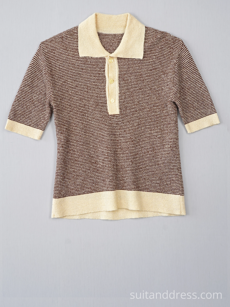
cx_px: 115
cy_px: 135
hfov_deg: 26.8
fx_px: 483
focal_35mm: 55
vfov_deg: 35.2
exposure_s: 1/40
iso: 400
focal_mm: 33
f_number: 9
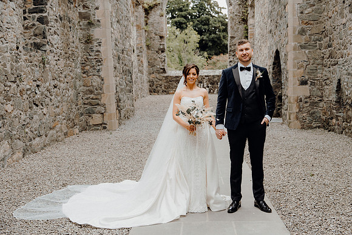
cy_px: 118
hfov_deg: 46.4
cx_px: 176
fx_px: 411
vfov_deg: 31.9
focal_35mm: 42
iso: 125
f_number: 3.5
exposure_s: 1/160
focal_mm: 42
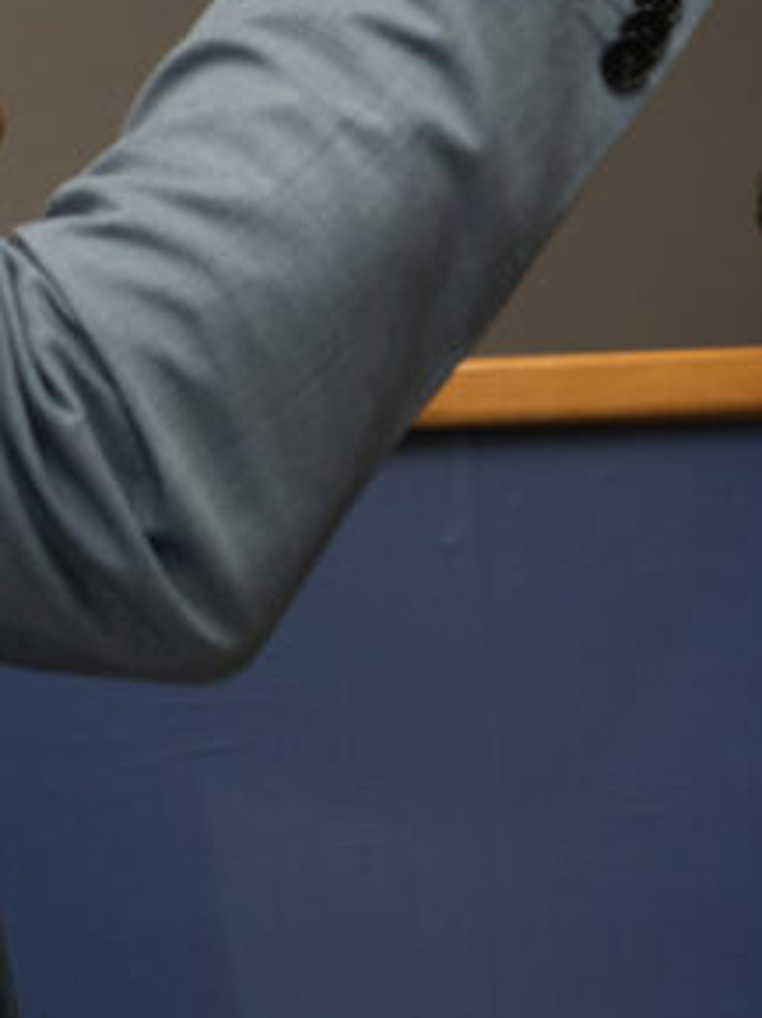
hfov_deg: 9.0
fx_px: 4791
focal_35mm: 163
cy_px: -305
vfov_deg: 11.8
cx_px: -104
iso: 1000
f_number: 5.6
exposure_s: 1/60
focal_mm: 48
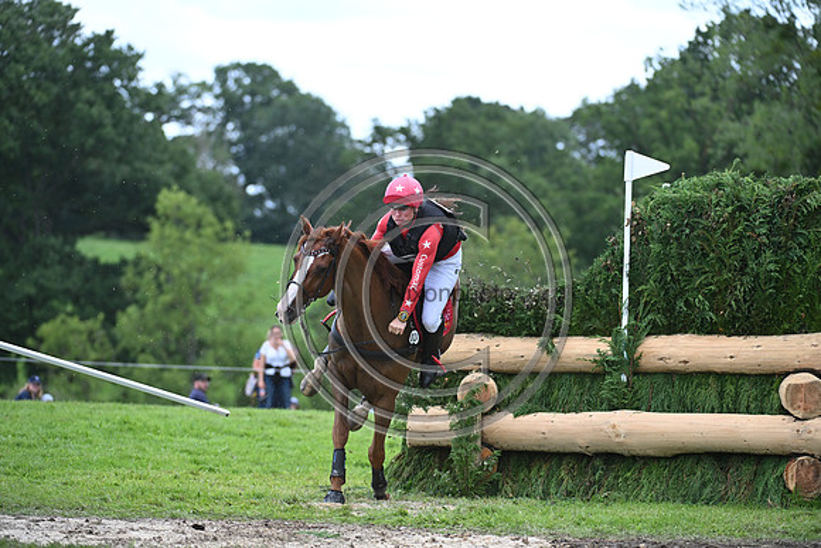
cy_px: 274
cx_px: 410
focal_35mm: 200
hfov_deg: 10.3
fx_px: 4562
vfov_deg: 6.9
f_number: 5
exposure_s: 1/1600
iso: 900
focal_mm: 200
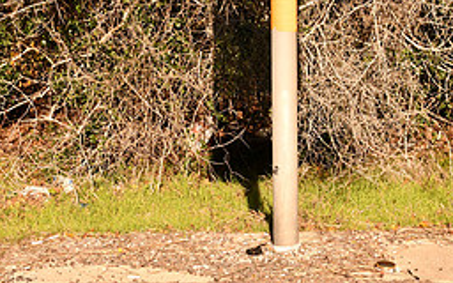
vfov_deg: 13.2
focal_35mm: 97
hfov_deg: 21.4
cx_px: 296
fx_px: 1198
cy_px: -49
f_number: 10
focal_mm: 28
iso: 125
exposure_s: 1/250
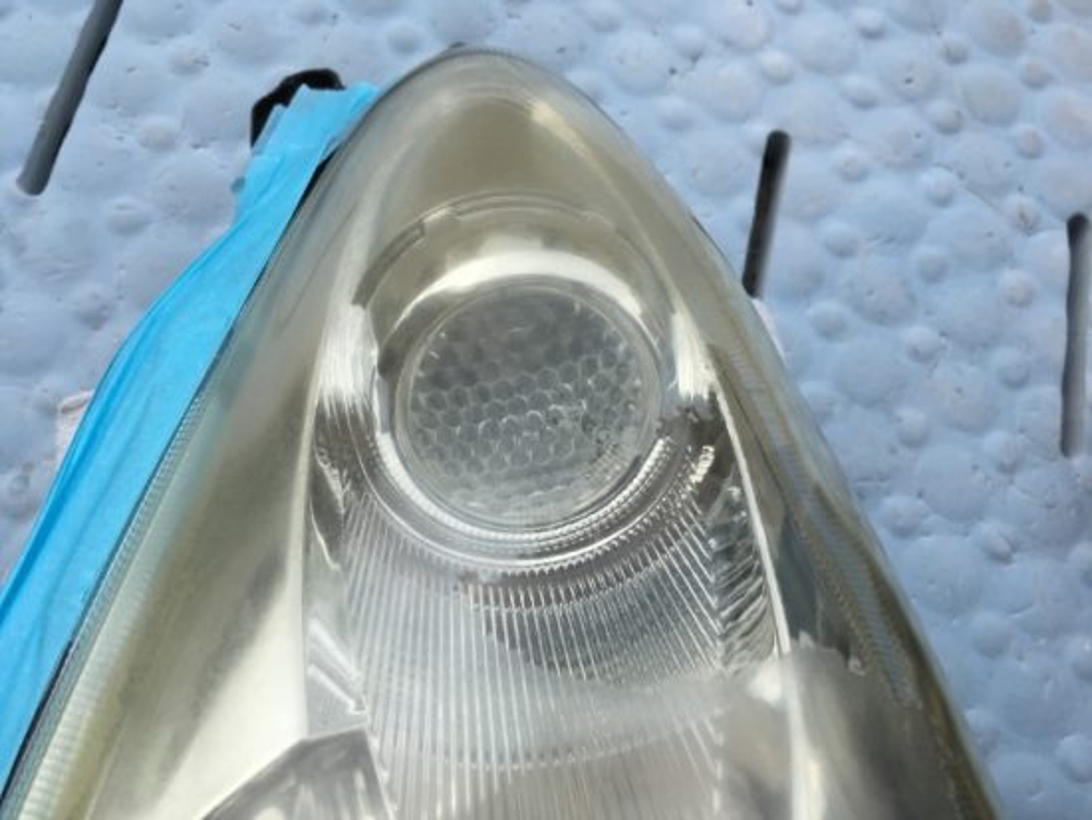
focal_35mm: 29
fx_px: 915
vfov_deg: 48.3
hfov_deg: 61.6
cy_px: 410
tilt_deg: -73.3
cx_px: 546
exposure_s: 1/1350
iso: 25
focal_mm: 4.15
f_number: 2.2
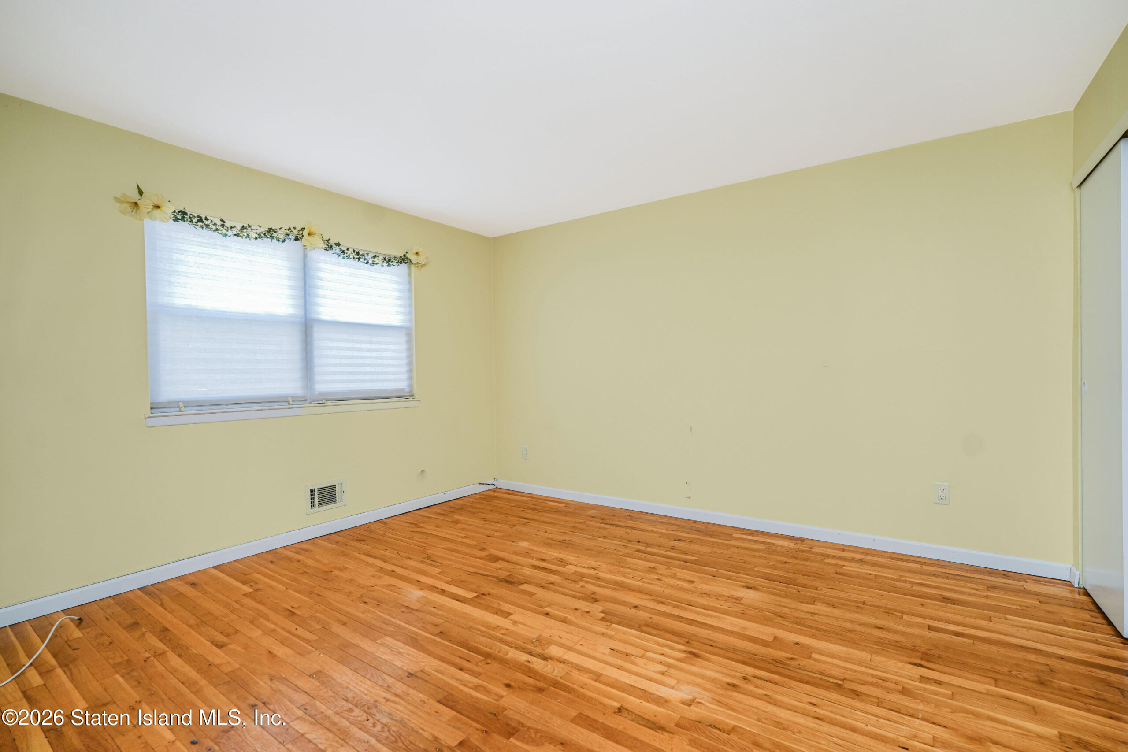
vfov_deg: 72.1
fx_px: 517
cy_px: 376
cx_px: 564
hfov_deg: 95.0
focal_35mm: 16
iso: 64
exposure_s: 1/30
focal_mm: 16.5
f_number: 4
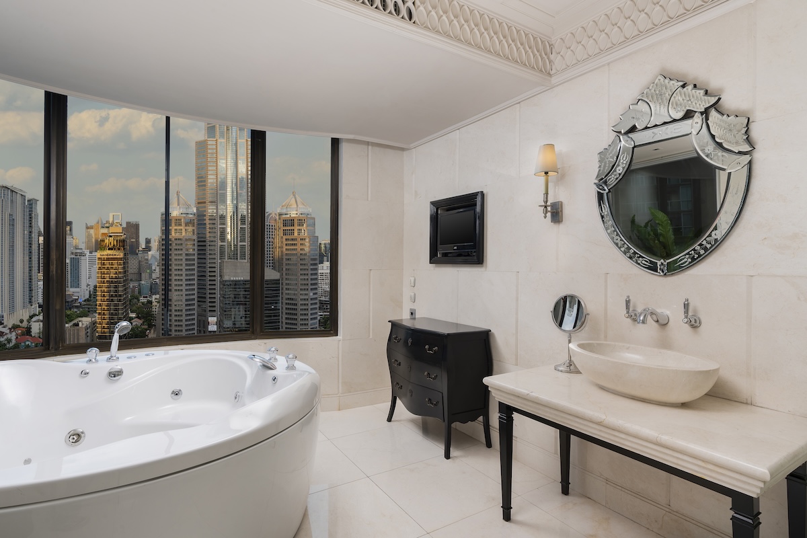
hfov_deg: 96.7
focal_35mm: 16
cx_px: 404
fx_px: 359
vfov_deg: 73.7
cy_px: 269
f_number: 13
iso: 250
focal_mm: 16
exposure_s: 1/80
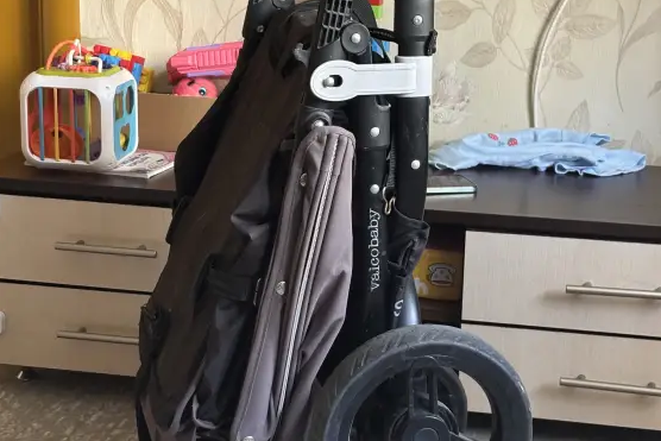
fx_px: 1341
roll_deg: -3.2
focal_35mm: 73
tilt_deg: -14.0
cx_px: 331
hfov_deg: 27.7
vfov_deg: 18.7
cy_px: 240
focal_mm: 5.96
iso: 400
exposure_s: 1/29
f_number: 1.6
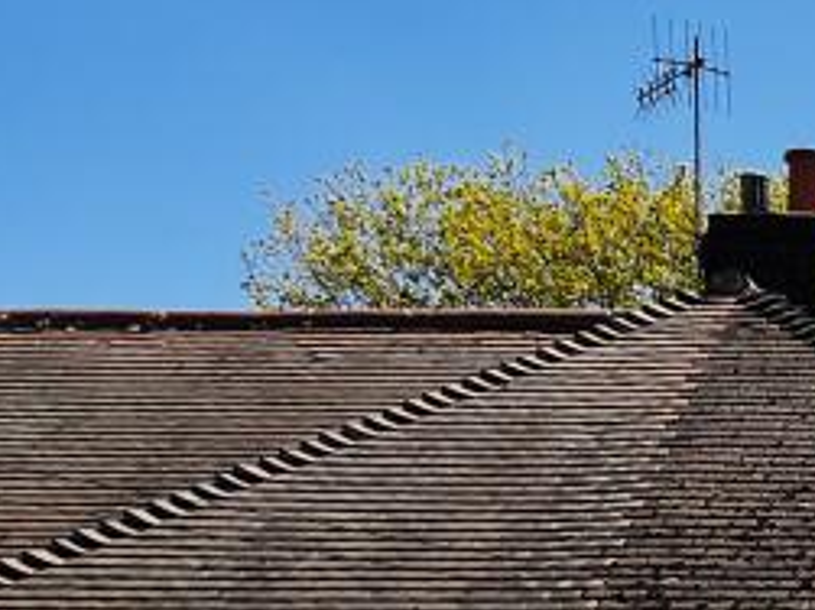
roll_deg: -0.6
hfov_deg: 16.2
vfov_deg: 13.1
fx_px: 2494
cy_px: 928
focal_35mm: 106
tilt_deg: -1.2
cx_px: 1383
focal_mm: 5.7
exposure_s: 1/3704
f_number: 1.5
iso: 50
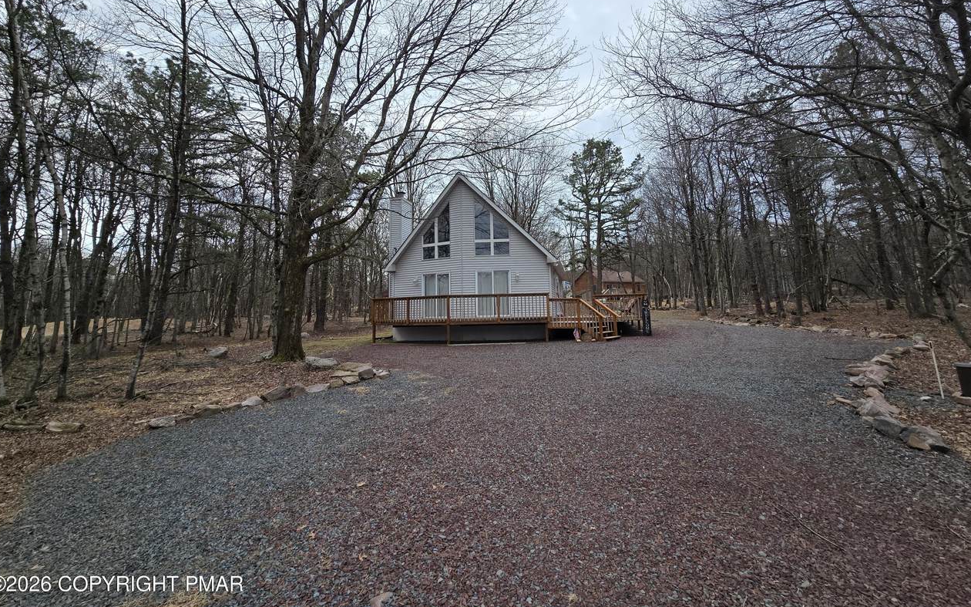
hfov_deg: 105.3
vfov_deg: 77.8
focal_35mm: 14
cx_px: 482
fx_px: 370
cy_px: 248
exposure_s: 1/1834
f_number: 2.2
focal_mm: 2.2
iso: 50
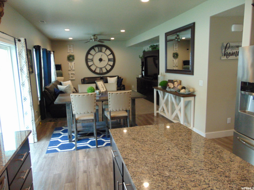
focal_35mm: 25
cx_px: 127
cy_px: 95
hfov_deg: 69.4
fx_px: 183
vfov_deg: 54.9
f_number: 3
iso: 250
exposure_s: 1/30
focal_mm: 4.5
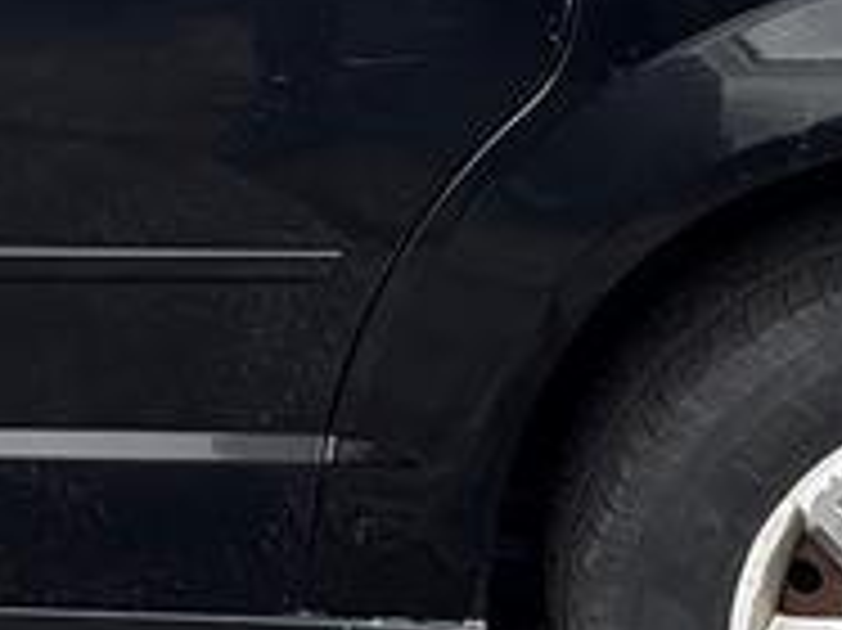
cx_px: -185
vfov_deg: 14.6
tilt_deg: -11.4
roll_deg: +1.6
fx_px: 2334
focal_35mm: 96
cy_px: -248
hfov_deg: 19.2
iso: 50
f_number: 2.2
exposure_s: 1/284
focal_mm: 2.22
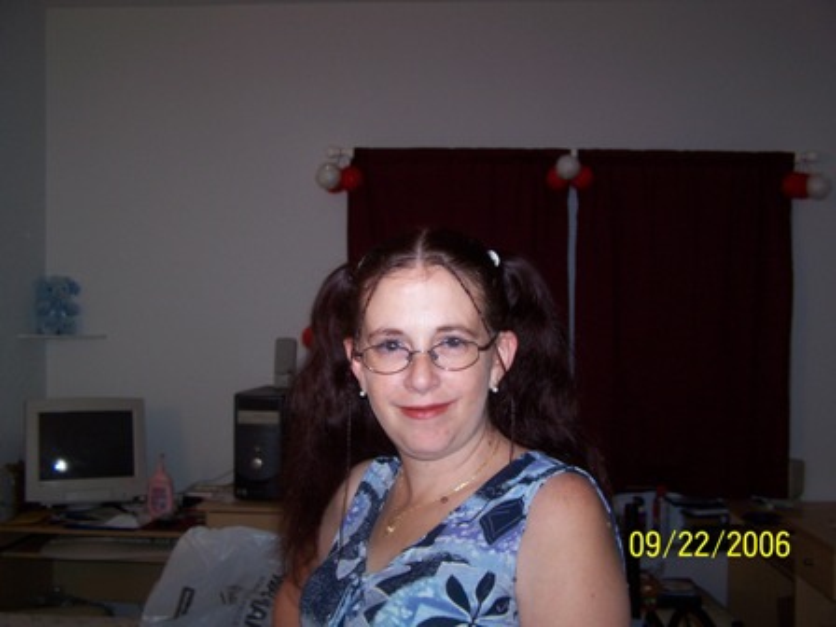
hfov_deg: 49.0
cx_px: 418
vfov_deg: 37.7
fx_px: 918
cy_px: 314
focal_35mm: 38
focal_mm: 6.3
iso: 80
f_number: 2.8
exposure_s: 1/60
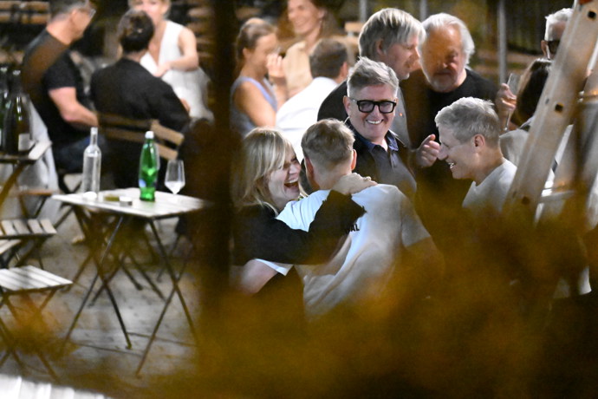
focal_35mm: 300
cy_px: 200
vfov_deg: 4.6
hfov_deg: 6.9
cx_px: 299
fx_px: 4983
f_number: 2.8
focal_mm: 200
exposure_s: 1/160
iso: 40000
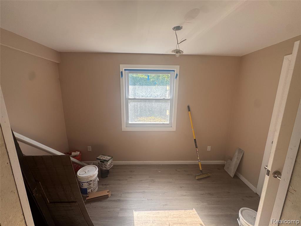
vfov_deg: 85.7
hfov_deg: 102.1
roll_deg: -0.5
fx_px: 122
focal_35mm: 14
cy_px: 113
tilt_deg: -12.4
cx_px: 150
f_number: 2.2
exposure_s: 1/104
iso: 40
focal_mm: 2.22
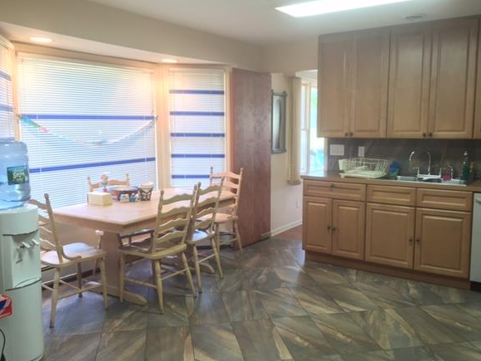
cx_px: 248
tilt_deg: -7.1
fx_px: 445
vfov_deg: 44.2
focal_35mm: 32
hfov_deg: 56.8
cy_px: 181
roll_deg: -0.1
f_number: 2.2
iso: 80
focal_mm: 4.15
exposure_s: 1/30
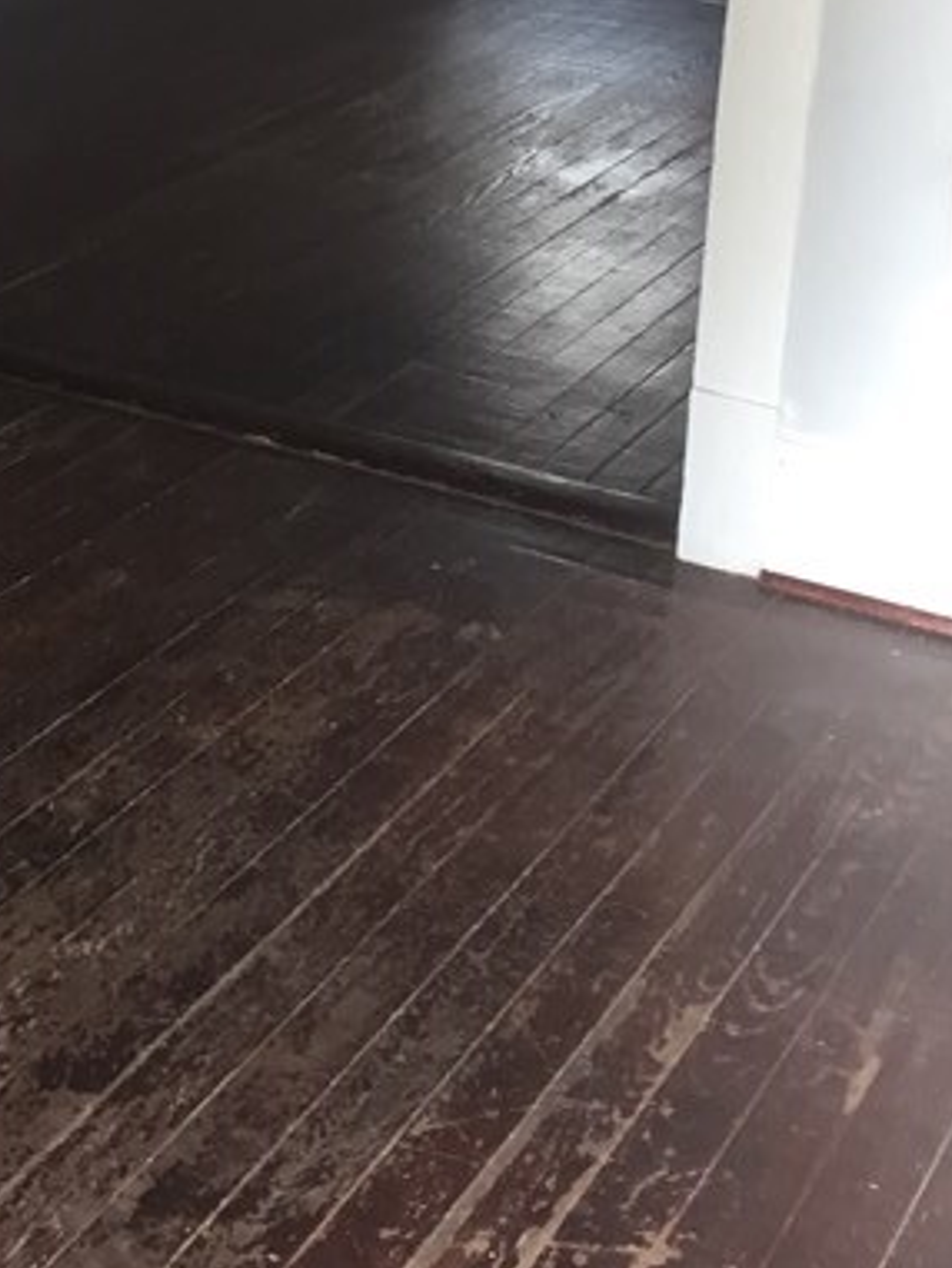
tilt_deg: -10.0
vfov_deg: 23.3
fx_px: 2859
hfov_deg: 18.1
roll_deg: -2.7
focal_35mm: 78
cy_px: -163
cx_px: -156
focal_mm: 4.15
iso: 64
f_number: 2.2
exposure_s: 1/30
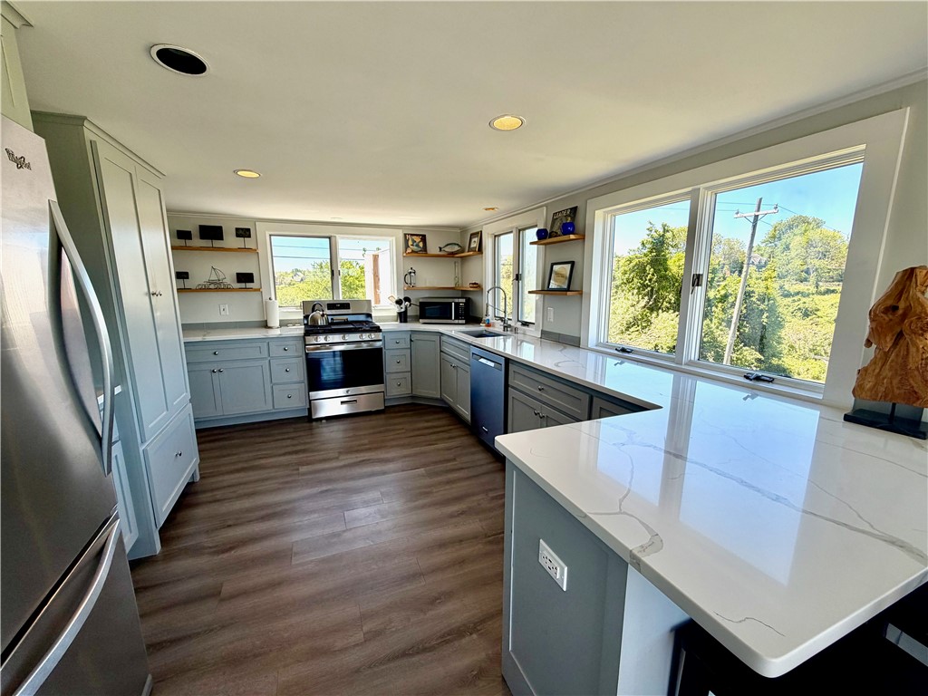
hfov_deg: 102.1
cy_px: 348
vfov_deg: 85.7
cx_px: 464
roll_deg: +0.2
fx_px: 375
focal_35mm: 14
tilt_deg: -9.9
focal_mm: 2.22
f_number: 2.2
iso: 50
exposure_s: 1/184
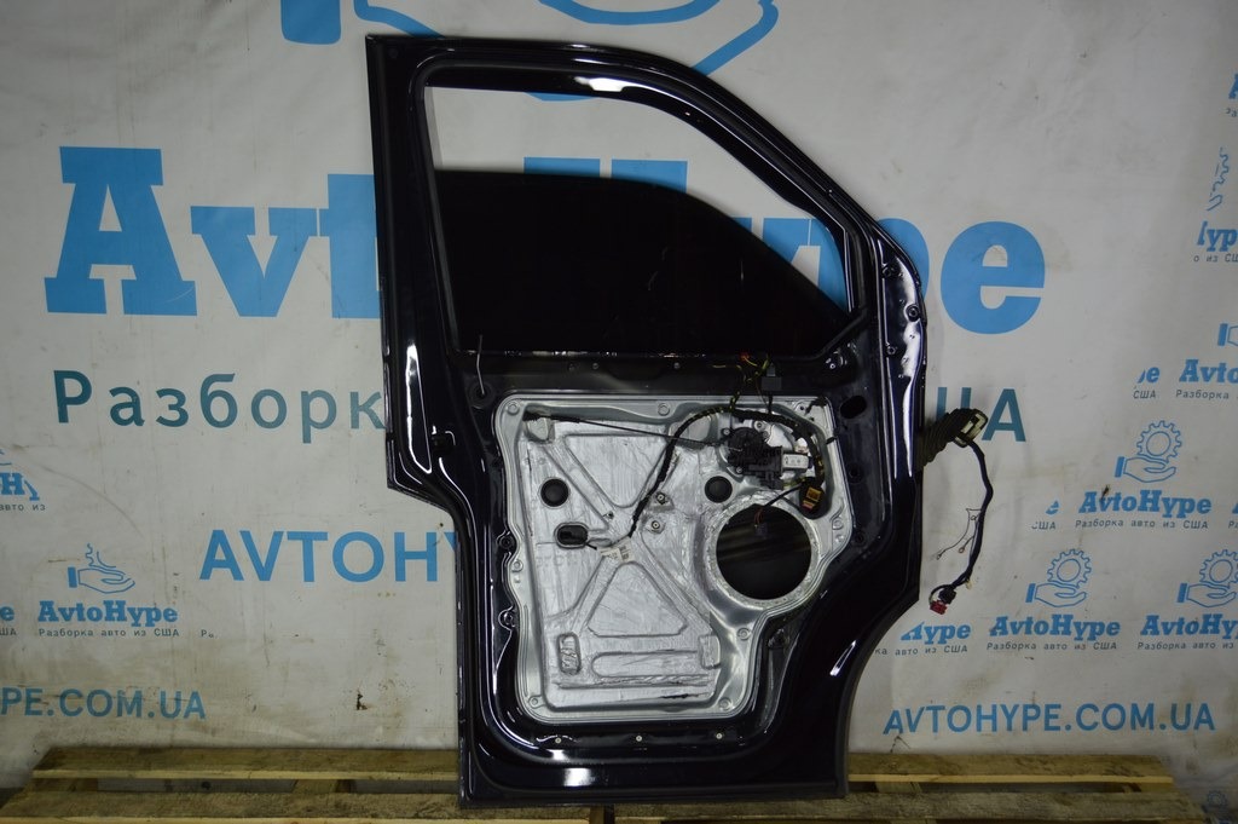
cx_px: 619
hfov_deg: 57.3
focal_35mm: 33
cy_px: 412
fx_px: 1134
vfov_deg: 39.9
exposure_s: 1/100
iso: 400
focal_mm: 22
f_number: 5
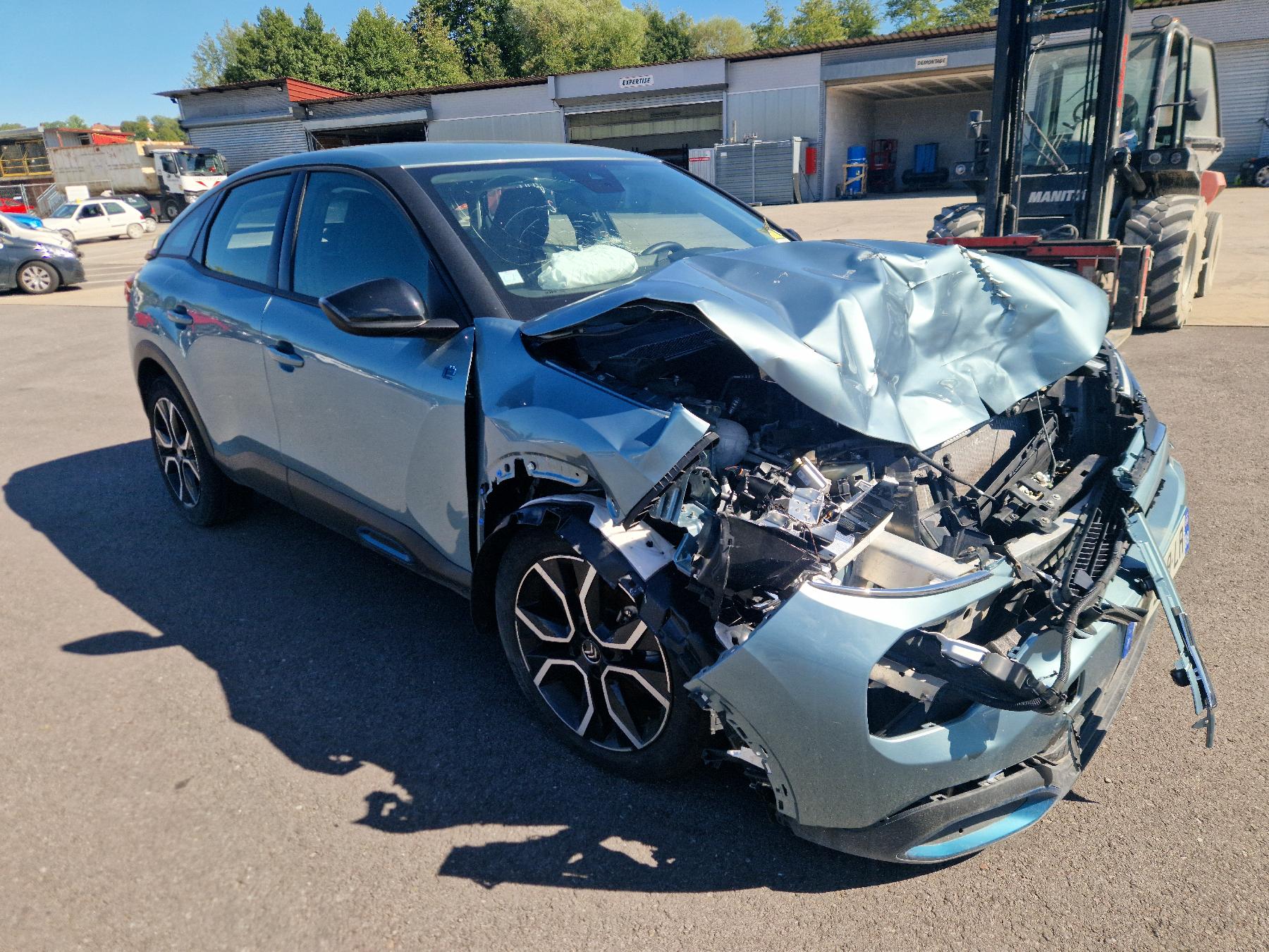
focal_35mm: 23
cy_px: 476
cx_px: 634
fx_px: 843
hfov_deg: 73.9
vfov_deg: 58.9
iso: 50
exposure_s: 1/1111
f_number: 1.8
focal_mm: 5.4
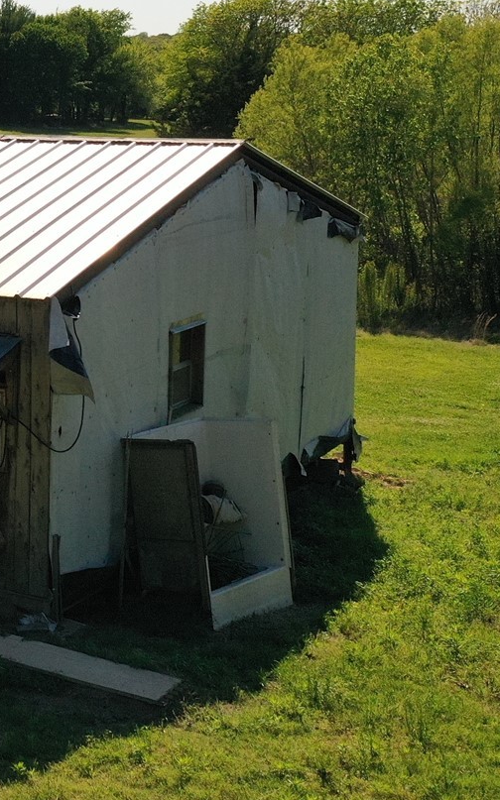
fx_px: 1571
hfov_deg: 16.5
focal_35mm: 72
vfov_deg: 28.2
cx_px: -251
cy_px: 197
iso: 400
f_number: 4
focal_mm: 10.26
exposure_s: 1/320
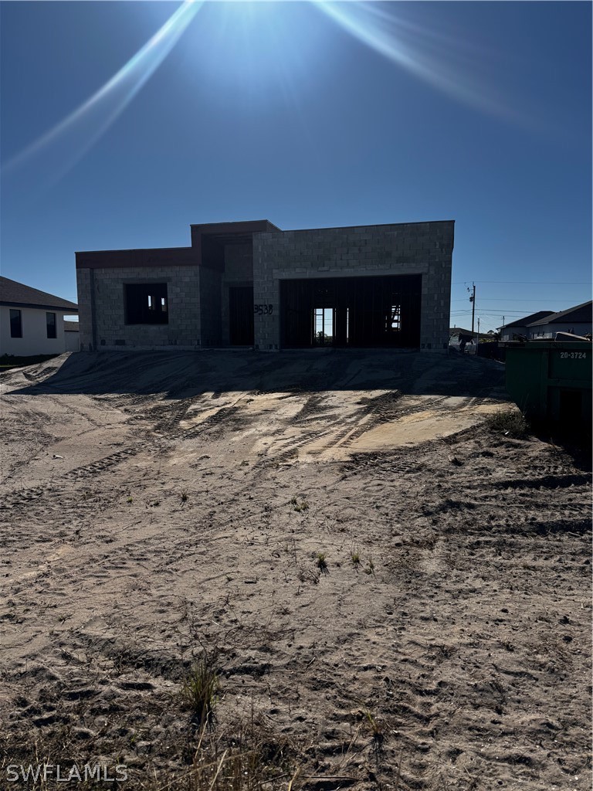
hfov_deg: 56.8
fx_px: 548
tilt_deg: -5.8
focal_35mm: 24
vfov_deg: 71.6
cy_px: 396
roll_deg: -0.3
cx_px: 296
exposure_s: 1/10417
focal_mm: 6.76
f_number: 1.78
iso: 80
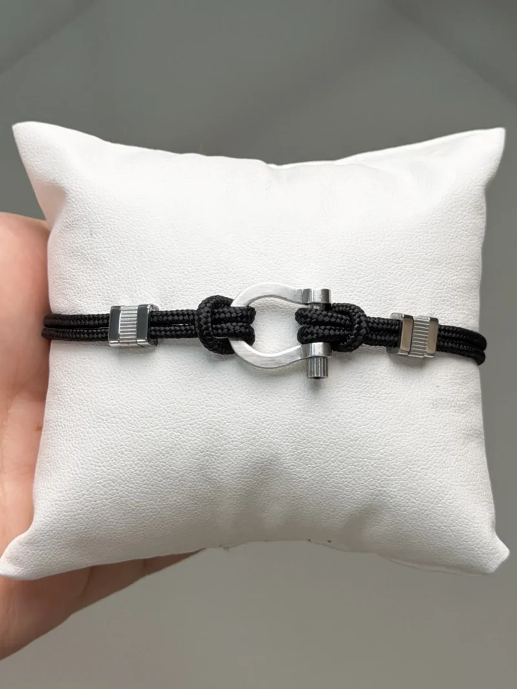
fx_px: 956
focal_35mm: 48
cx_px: 258
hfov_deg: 30.3
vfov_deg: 39.7
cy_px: 344
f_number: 1.78
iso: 64
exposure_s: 1/490
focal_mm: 6.76
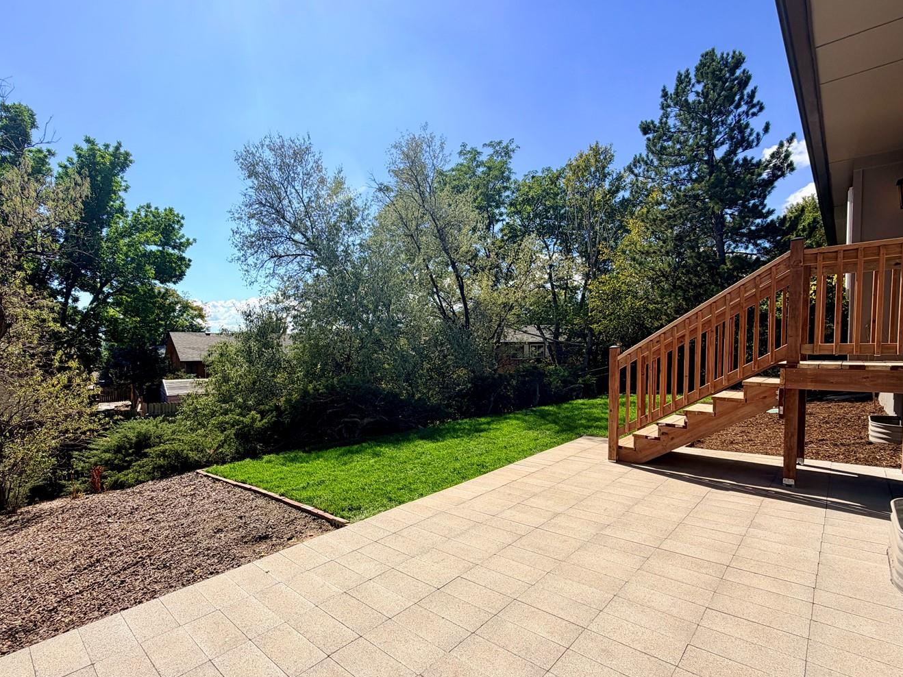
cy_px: 367
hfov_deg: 90.9
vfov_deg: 74.6
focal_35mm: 17
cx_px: 416
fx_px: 443
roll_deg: +1.4
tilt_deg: -2.6
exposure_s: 1/970
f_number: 2.2
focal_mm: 2.22
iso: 20
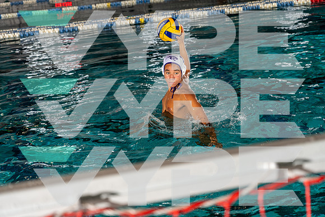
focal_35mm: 70
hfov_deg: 28.8
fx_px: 632
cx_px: 162
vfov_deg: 19.5
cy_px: 108
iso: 100
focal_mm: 70
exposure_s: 1/250
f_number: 4
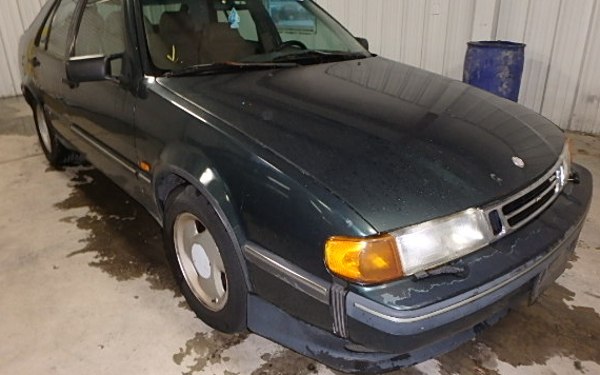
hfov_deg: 72.4
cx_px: 324
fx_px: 409
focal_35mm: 25
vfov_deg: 49.2
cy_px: 171
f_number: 3.5
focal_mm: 3.7
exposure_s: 1/30
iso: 400
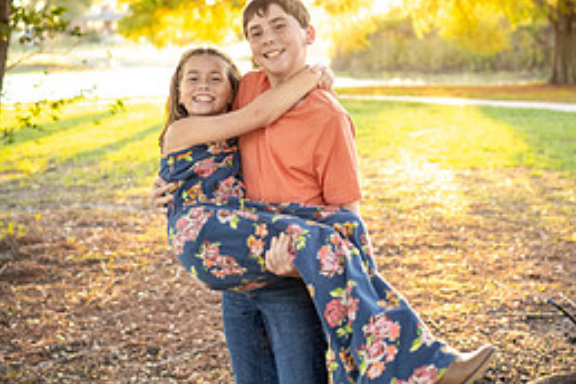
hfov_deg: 32.9
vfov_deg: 22.3
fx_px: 976
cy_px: 199
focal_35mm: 61
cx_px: 313
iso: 500
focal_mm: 35
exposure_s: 1/500
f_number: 2.2
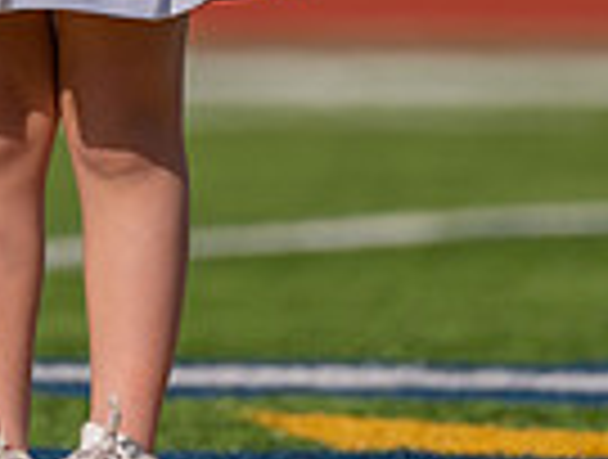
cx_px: -37
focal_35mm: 1025
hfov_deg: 1.9
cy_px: -453
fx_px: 18051
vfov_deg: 1.5
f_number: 2.8
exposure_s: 1/3200
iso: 100
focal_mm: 200
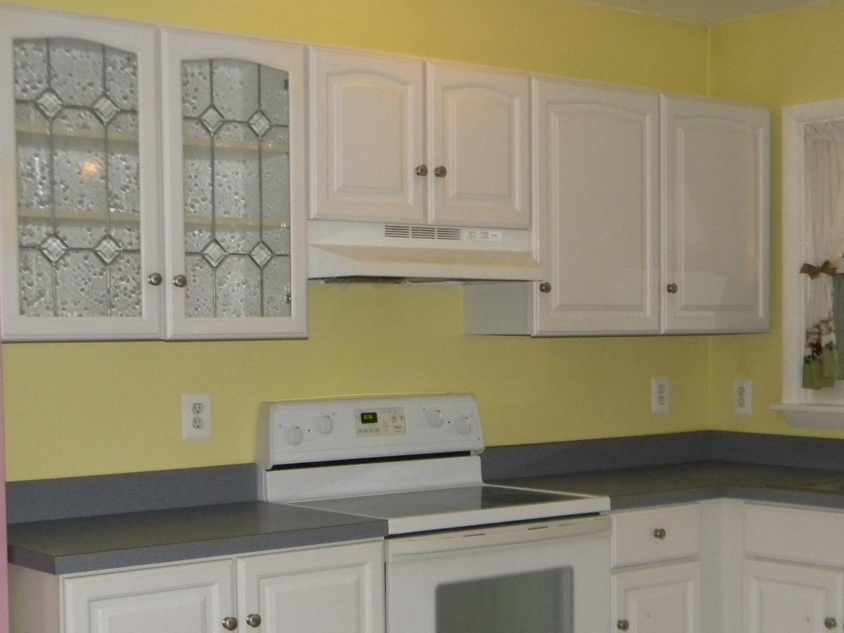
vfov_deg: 24.3
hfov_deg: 32.1
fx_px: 1463
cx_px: 497
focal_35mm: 60
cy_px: 435
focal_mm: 7.3
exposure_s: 1/30
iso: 400
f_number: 3.8
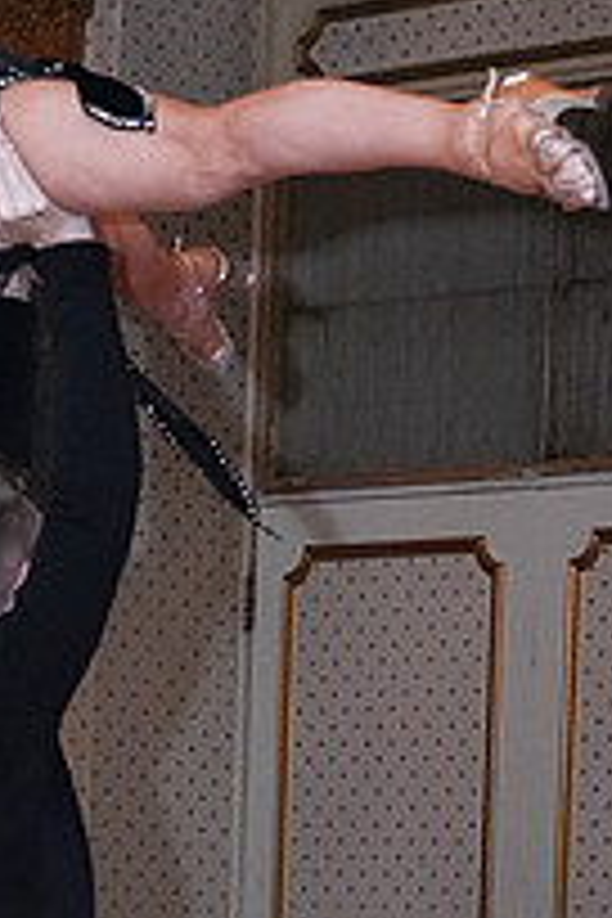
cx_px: -74
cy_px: 1107
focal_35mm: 205
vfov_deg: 9.9
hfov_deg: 6.7
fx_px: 5227
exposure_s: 1/200
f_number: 4
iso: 5000
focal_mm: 48
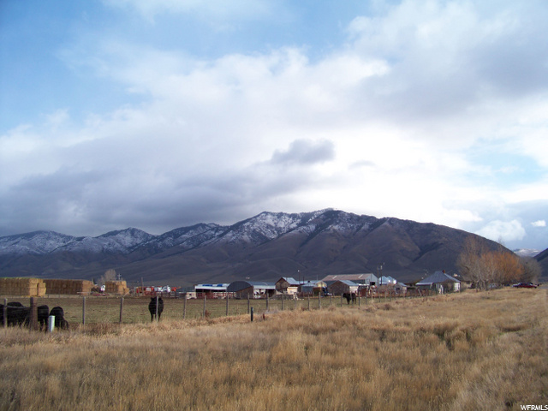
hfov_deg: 55.4
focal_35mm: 33
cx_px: 274
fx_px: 522
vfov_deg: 42.9
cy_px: 206
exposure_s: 1/640
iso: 64
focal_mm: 5.85
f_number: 2.8
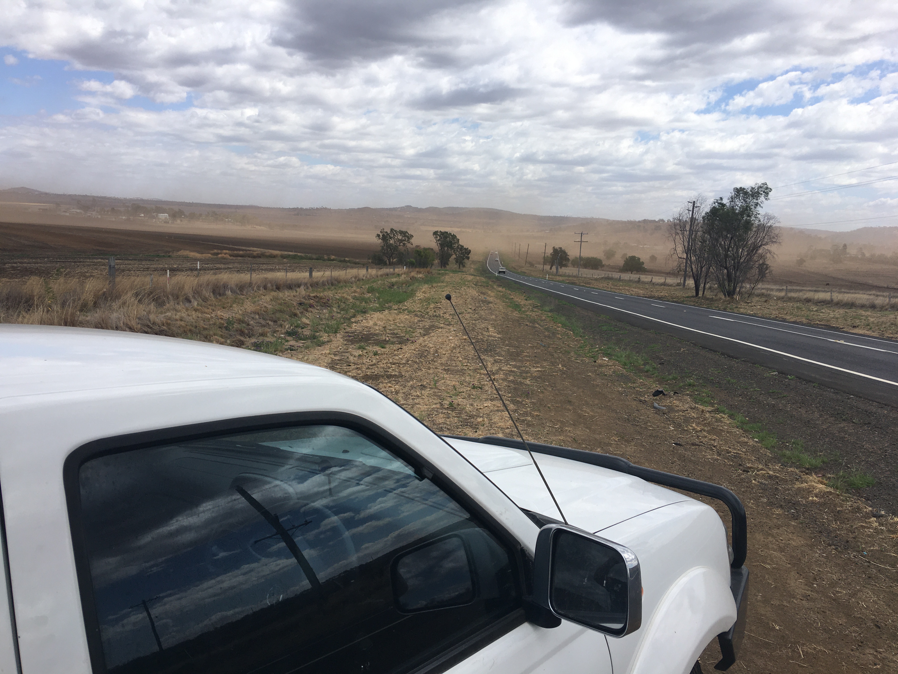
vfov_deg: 48.2
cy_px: 337
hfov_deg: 61.7
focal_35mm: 29
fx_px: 752
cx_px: 449
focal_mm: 4.15
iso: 25
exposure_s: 1/1603
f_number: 2.2
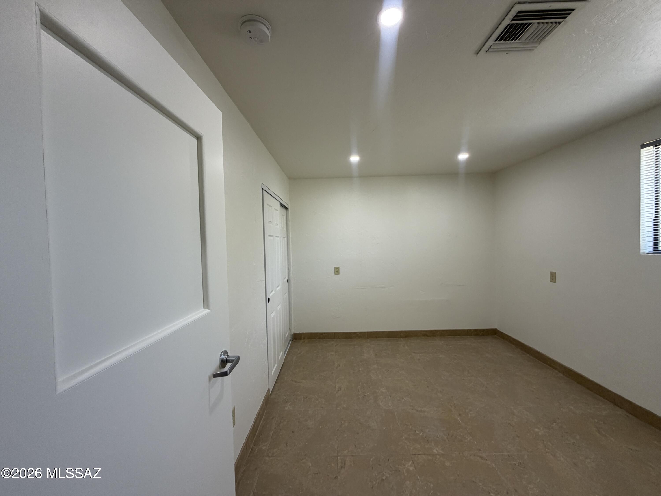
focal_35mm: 14
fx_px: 267
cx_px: 330
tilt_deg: -1.4
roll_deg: +2.2
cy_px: 248
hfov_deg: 102.1
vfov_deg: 85.7
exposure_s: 1/121
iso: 200
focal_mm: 2.22
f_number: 2.2
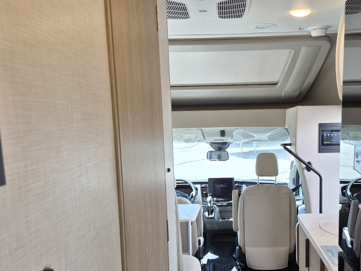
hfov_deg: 49.7
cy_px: 179
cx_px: 225
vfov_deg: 38.3
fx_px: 386
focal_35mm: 37
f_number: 1.8
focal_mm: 5.4
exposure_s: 1/182
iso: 64
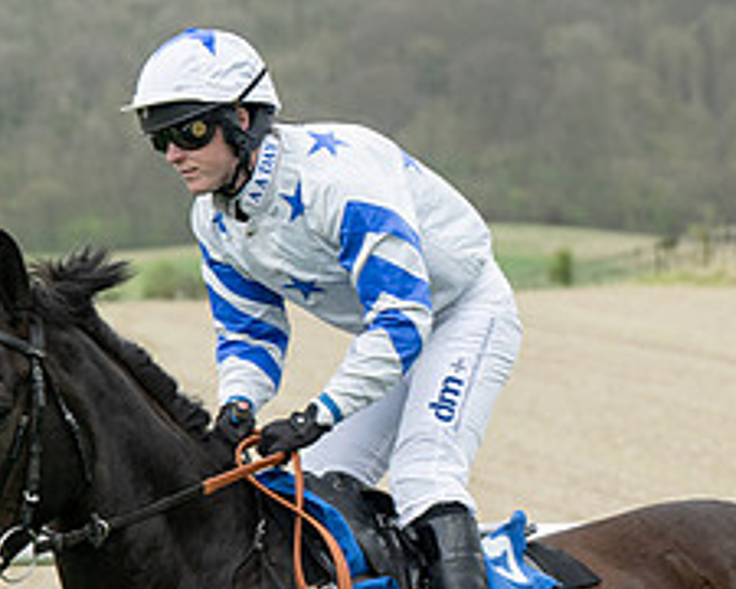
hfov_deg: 5.9
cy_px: 587
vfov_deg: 4.7
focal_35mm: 328
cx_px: 363
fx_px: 7145
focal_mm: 101
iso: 400
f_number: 5
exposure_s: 1/1000
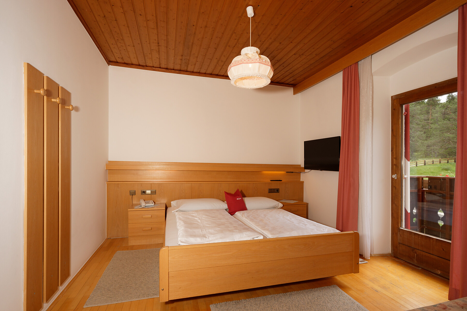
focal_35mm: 17
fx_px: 221
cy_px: 163
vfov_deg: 70.4
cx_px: 232
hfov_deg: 93.3
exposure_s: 1/80
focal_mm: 16
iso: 80
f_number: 11
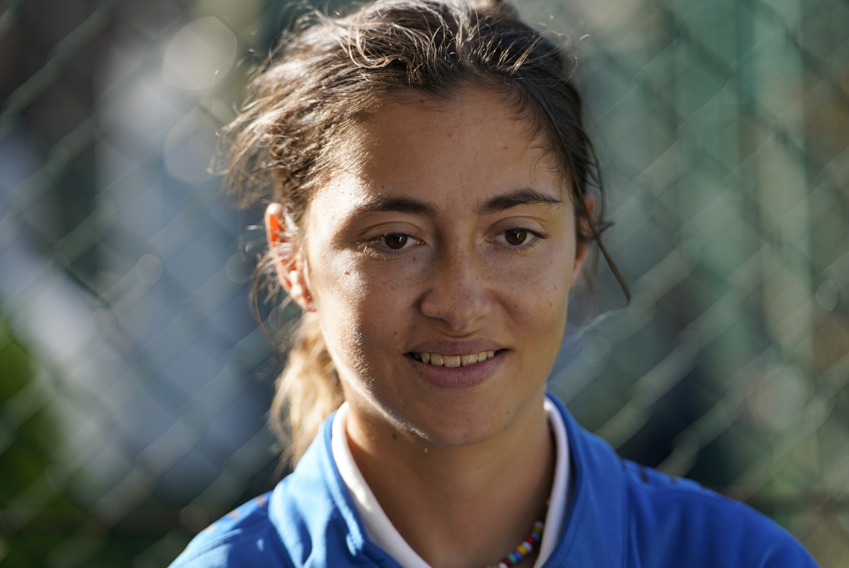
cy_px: 284
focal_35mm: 148
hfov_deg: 13.9
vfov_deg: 9.3
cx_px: 424
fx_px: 3493
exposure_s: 1/1000
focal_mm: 148
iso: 200
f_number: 2.8
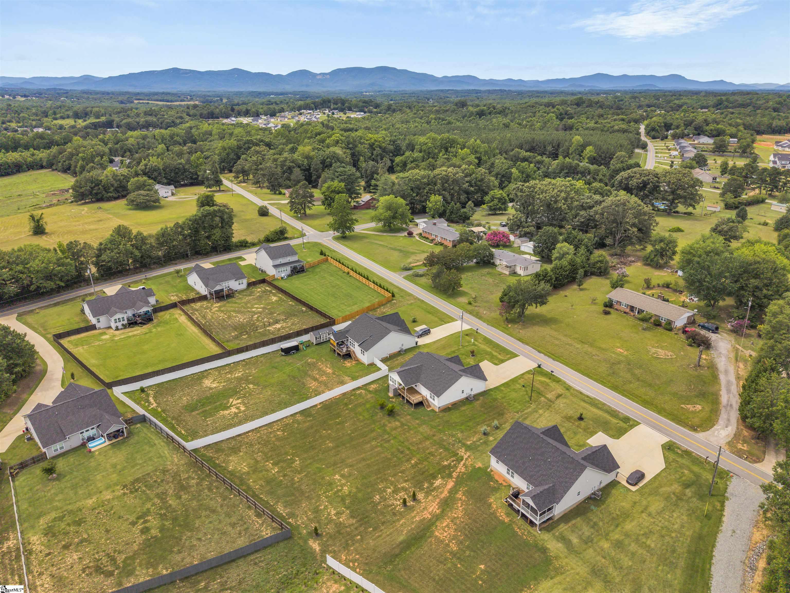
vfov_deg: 56.8
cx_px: 395
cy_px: 296
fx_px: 548
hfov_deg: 71.6
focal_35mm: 24
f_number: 1.8
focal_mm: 8.67
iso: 310
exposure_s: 1/6400
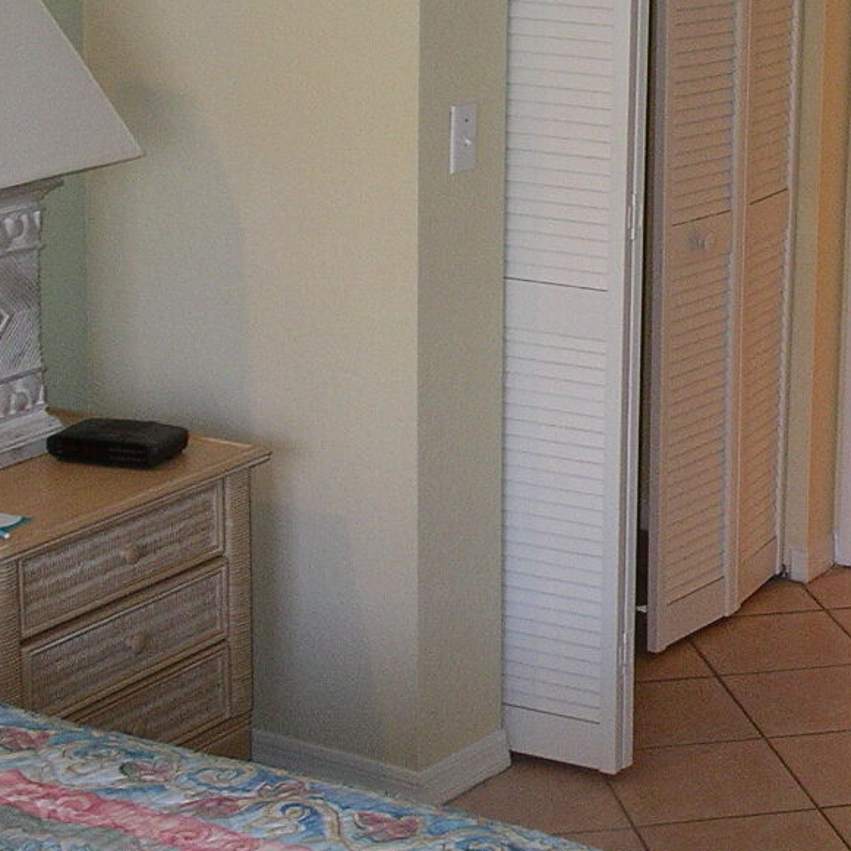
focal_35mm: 90
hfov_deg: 18.6
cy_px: 228
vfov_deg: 19.2
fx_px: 2503
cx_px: 918
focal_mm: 7.8
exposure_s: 1/40
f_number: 2.8
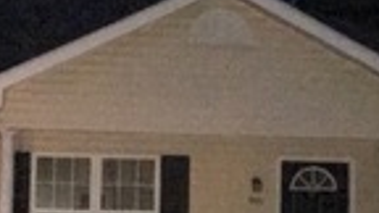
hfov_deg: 15.2
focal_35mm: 141
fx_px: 1417
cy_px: 168
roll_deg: -0.3
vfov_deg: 8.6
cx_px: 215
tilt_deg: +3.2
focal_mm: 3.99
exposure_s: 1/16
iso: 1250
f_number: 1.8
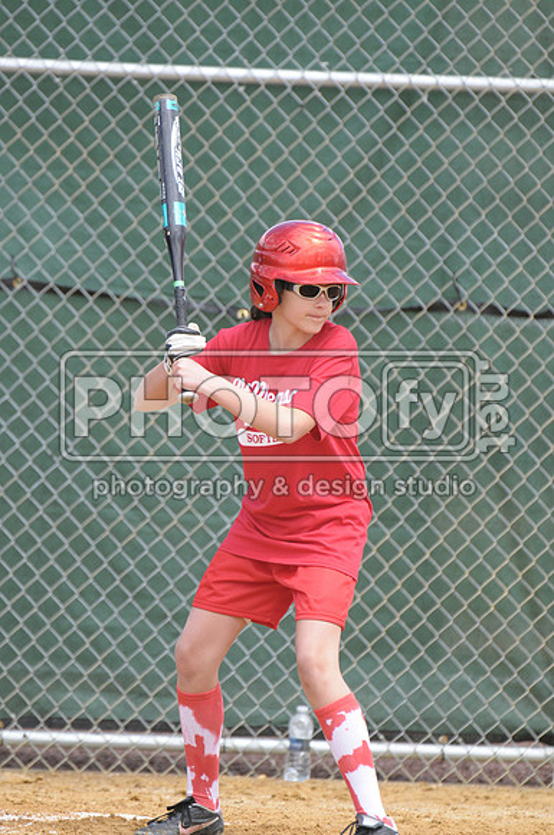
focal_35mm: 600
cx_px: 277
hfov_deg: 2.3
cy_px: 418
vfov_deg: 3.4
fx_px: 13890
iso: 400
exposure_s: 1/800
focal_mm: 400
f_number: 4.5
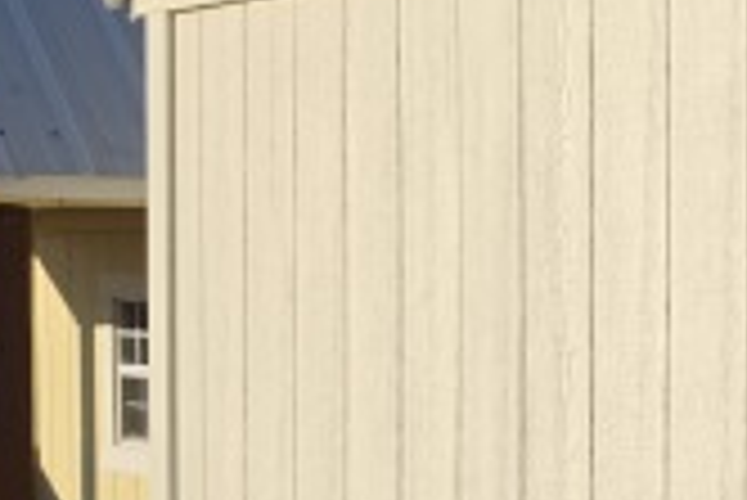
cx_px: 1084
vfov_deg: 14.9
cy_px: 315
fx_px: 1911
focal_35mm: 92
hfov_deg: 19.6
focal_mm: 6.5
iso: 50
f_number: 1.4
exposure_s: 1/7939
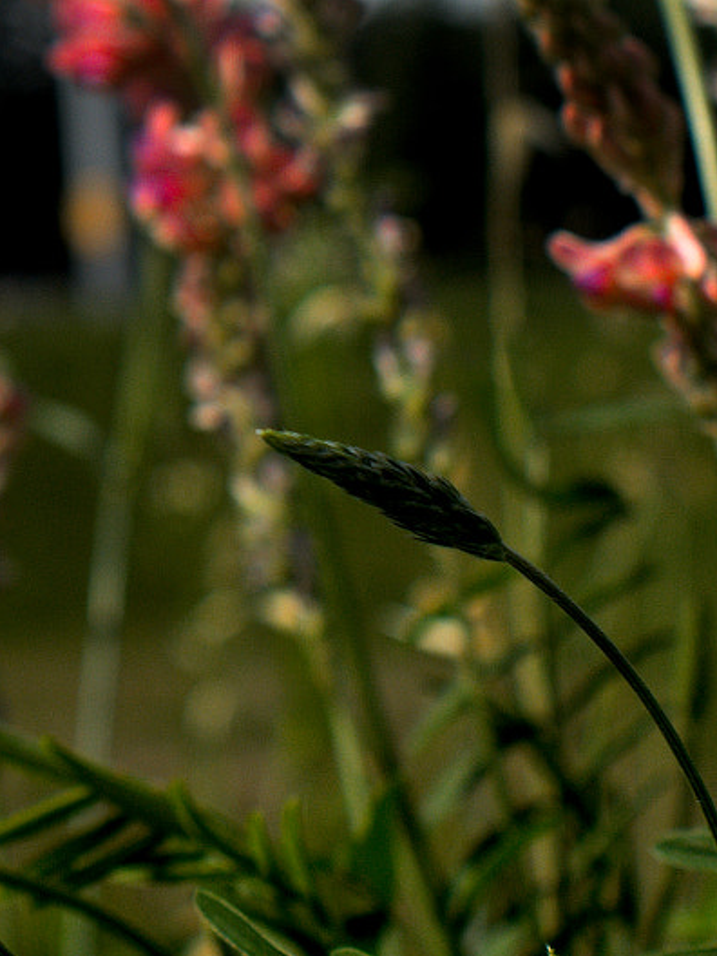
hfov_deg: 10.6
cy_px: -161
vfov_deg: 14.5
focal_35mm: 132
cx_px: -525
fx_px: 3645
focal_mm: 17
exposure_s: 1/2000
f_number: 3.2
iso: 100
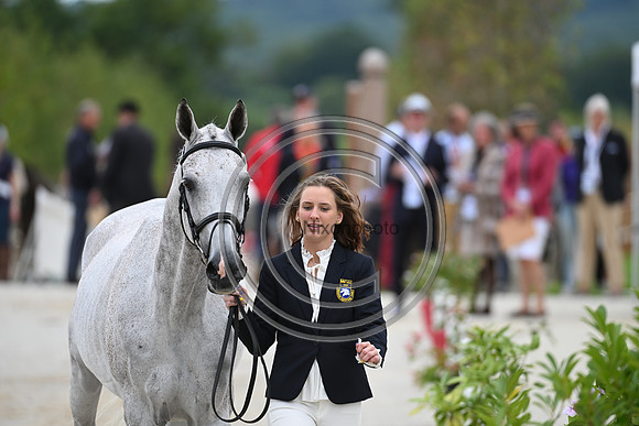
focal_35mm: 400
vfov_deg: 3.4
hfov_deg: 5.2
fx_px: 7101
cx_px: 320
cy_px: 213
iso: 560
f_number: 5.6
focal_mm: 400
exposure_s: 1/1600
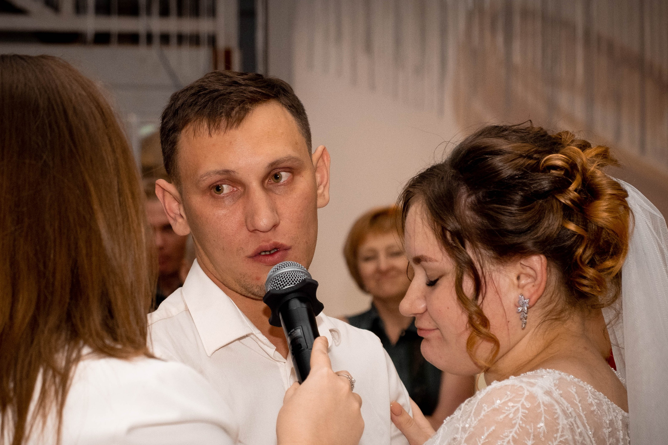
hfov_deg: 19.1
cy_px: 267
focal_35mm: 107
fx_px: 1985
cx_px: 263
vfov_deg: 12.8
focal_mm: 55
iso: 1600
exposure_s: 1/160
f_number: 4
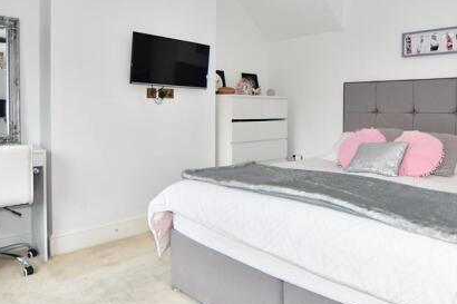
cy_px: 116
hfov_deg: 71.5
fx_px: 305
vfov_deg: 52.6
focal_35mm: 24
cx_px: 305
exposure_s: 1/60
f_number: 3.5
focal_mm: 10
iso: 200
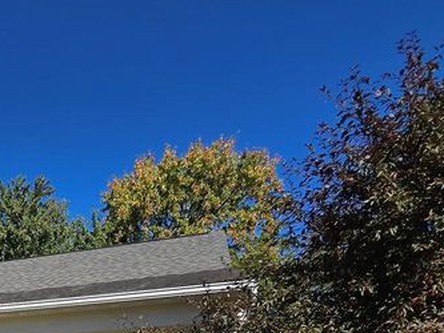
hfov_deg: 36.8
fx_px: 513
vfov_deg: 29.1
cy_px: 434
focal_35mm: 40
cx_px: -79
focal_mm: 2.2
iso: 50
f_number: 2.2
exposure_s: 1/2614
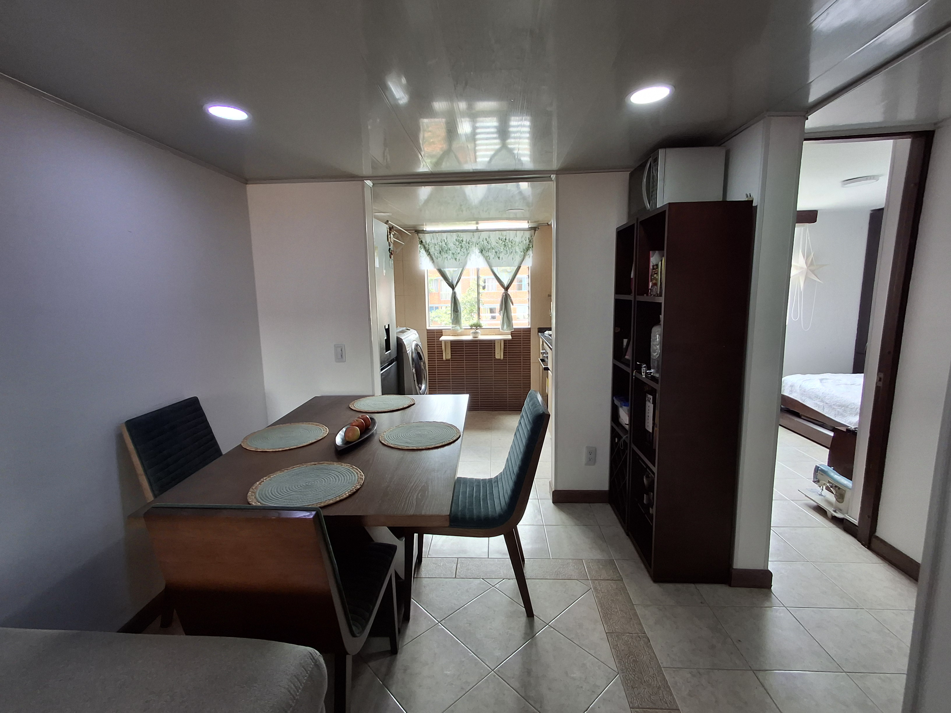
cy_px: 356
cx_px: 476
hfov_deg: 94.5
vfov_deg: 78.1
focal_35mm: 16
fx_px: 440
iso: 50
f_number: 2.2
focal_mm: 1.64
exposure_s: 1/120
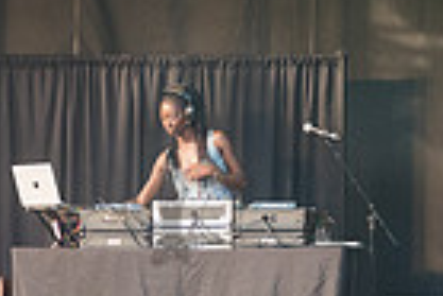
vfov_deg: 3.3
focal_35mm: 418
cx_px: 169
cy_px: 208
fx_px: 5149
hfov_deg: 4.9
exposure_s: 1/500
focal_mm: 100
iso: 1000
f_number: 4
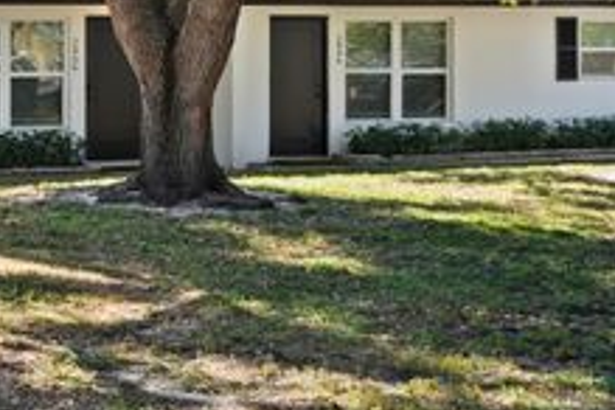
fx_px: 1367
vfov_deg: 16.9
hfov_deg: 24.0
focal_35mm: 80
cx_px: -28
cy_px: 80
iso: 1600
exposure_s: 1/160
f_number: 10
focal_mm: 35
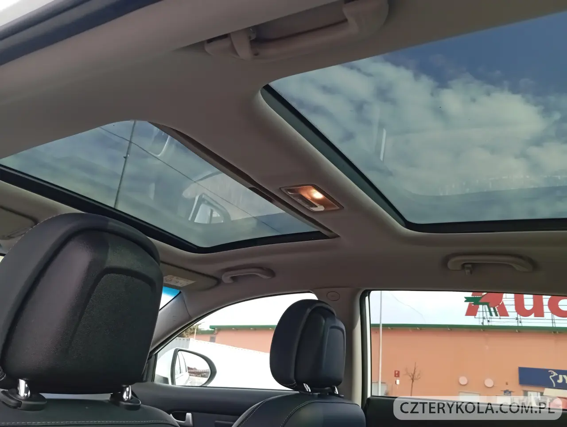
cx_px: 284
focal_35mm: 28
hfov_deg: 63.4
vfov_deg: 49.9
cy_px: 214
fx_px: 459
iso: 50
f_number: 1.8
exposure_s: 1/238
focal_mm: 4.25
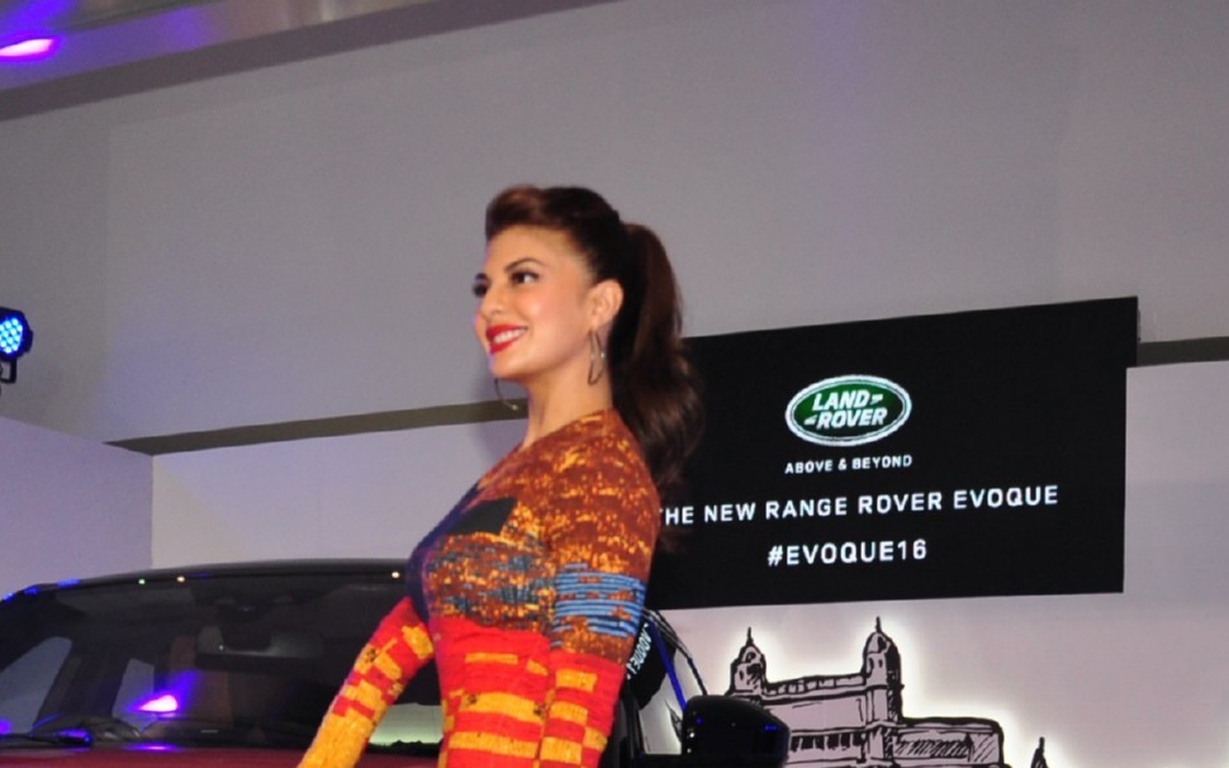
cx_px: 423
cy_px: 933
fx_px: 2143
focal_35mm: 64
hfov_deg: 31.8
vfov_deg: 19.1
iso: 400
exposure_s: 1/160
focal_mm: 18
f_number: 5.6
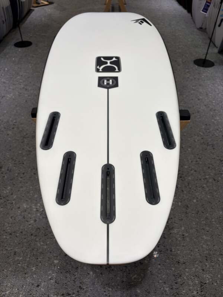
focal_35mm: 26
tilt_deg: -45.0
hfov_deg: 53.1
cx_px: 112
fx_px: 223
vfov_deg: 67.3
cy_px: 148
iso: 32
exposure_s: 1/122
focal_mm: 5.96
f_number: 1.6
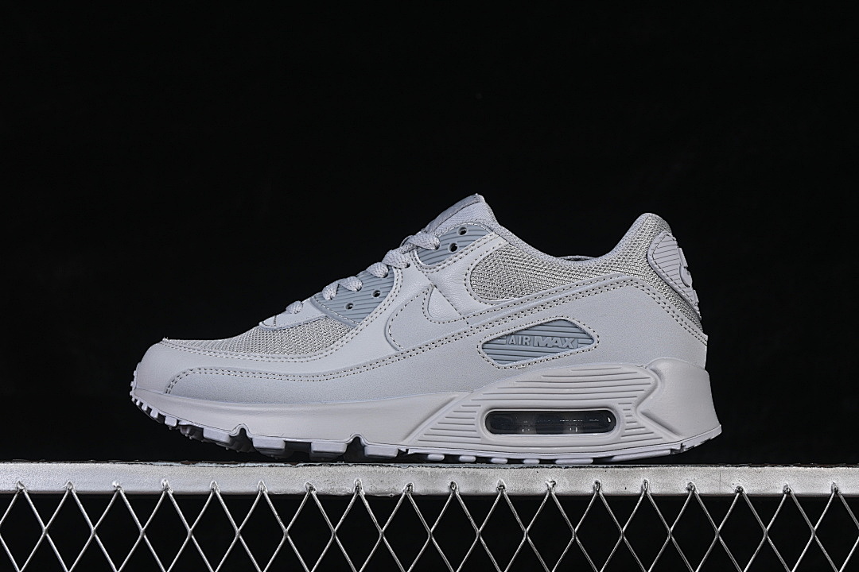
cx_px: 430
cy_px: 286
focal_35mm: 75
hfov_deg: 27.0
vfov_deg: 18.2
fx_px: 1789
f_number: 8
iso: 160
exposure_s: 1/80
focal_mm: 50
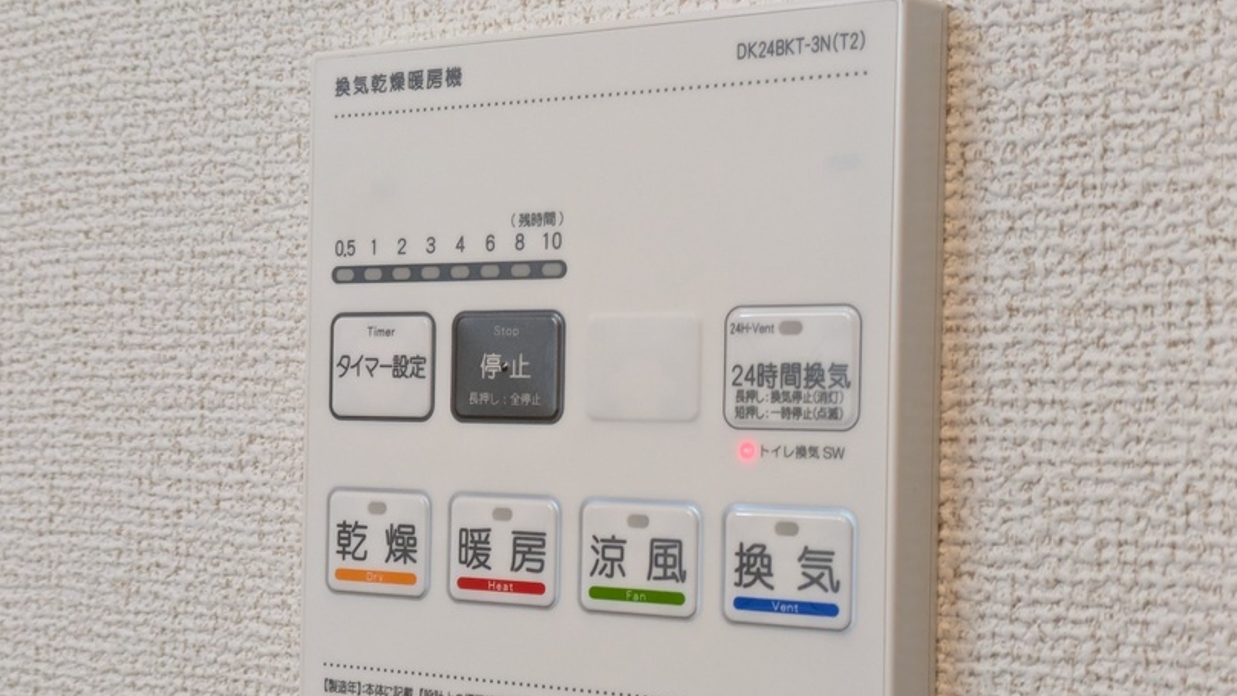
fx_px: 2165
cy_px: 407
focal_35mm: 66
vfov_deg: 18.3
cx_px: 596
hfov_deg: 31.9
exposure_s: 1/100
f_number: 1.89
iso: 290
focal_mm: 5.43
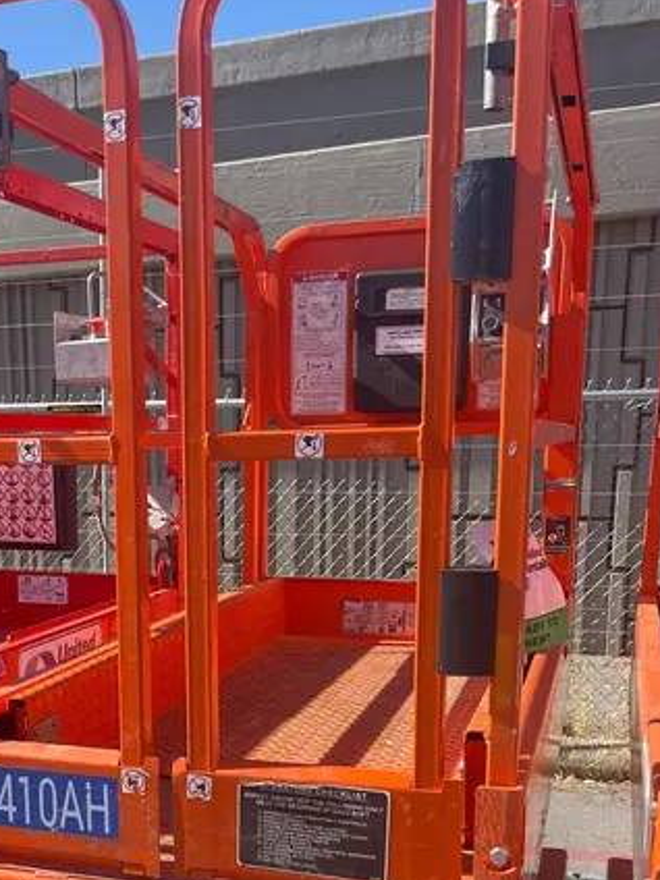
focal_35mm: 45
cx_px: 141
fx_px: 1144
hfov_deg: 31.4
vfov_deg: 40.9
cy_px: 657
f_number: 1.6
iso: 50
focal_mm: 5.1
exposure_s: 1/1339
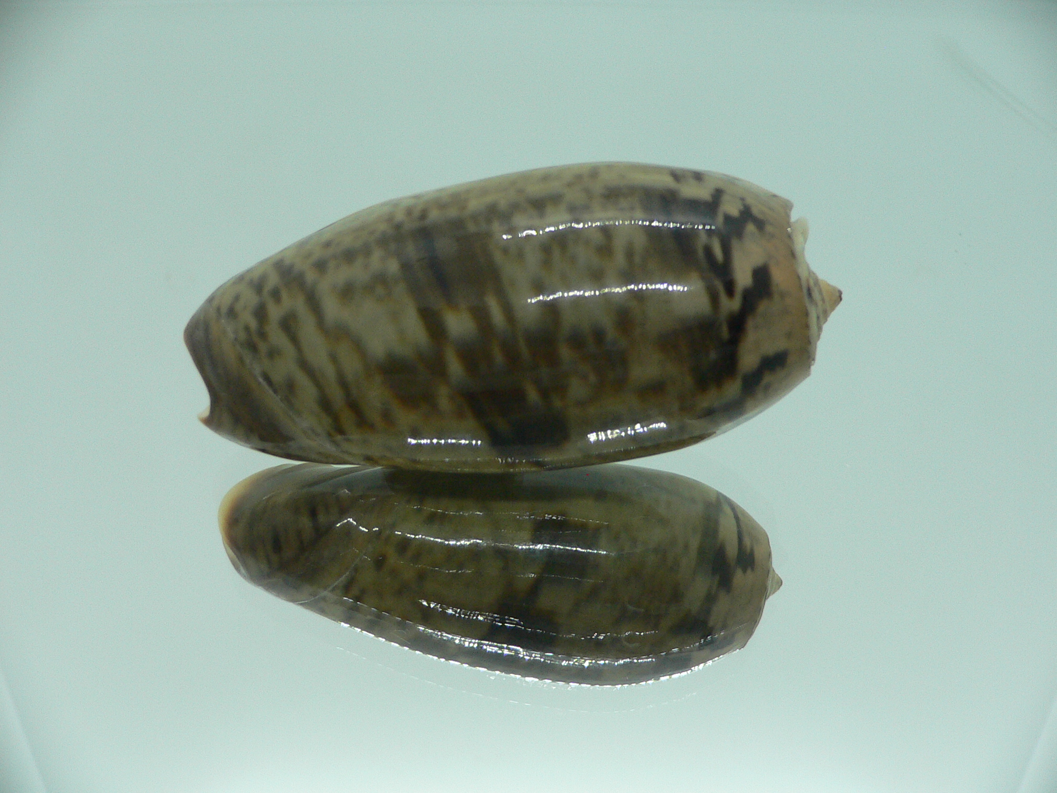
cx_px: 528
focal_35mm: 35
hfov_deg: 52.6
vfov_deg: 40.7
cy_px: 396
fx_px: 1069
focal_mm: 4.6
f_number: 2.8
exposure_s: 1/60
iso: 150
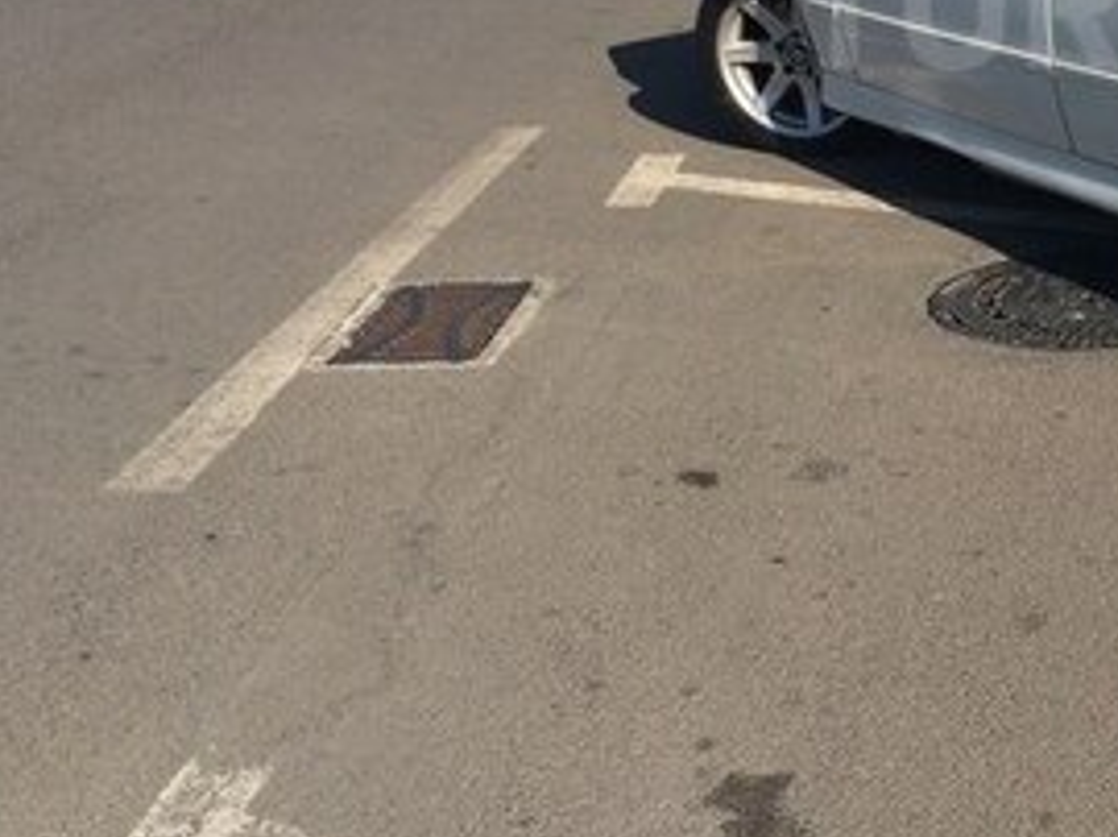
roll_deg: +0.9
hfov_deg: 25.5
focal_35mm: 71
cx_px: 1222
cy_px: 6
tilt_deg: -8.4
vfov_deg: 20.1
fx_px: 2291
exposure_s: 1/2933
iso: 32
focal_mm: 4.15
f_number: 2.2
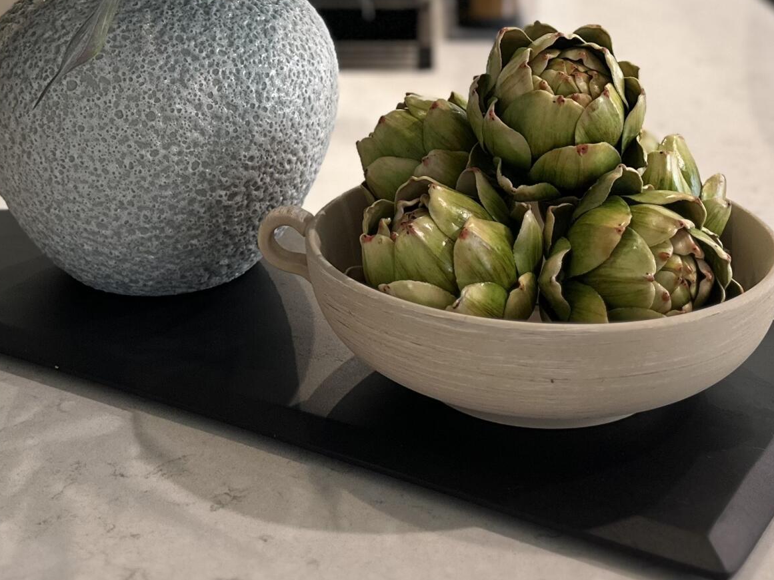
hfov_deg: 31.2
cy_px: -46
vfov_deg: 22.4
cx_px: 404
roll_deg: -0.6
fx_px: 1386
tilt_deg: -8.9
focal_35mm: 62
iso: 200
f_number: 1.78
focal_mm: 6.86
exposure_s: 1/120
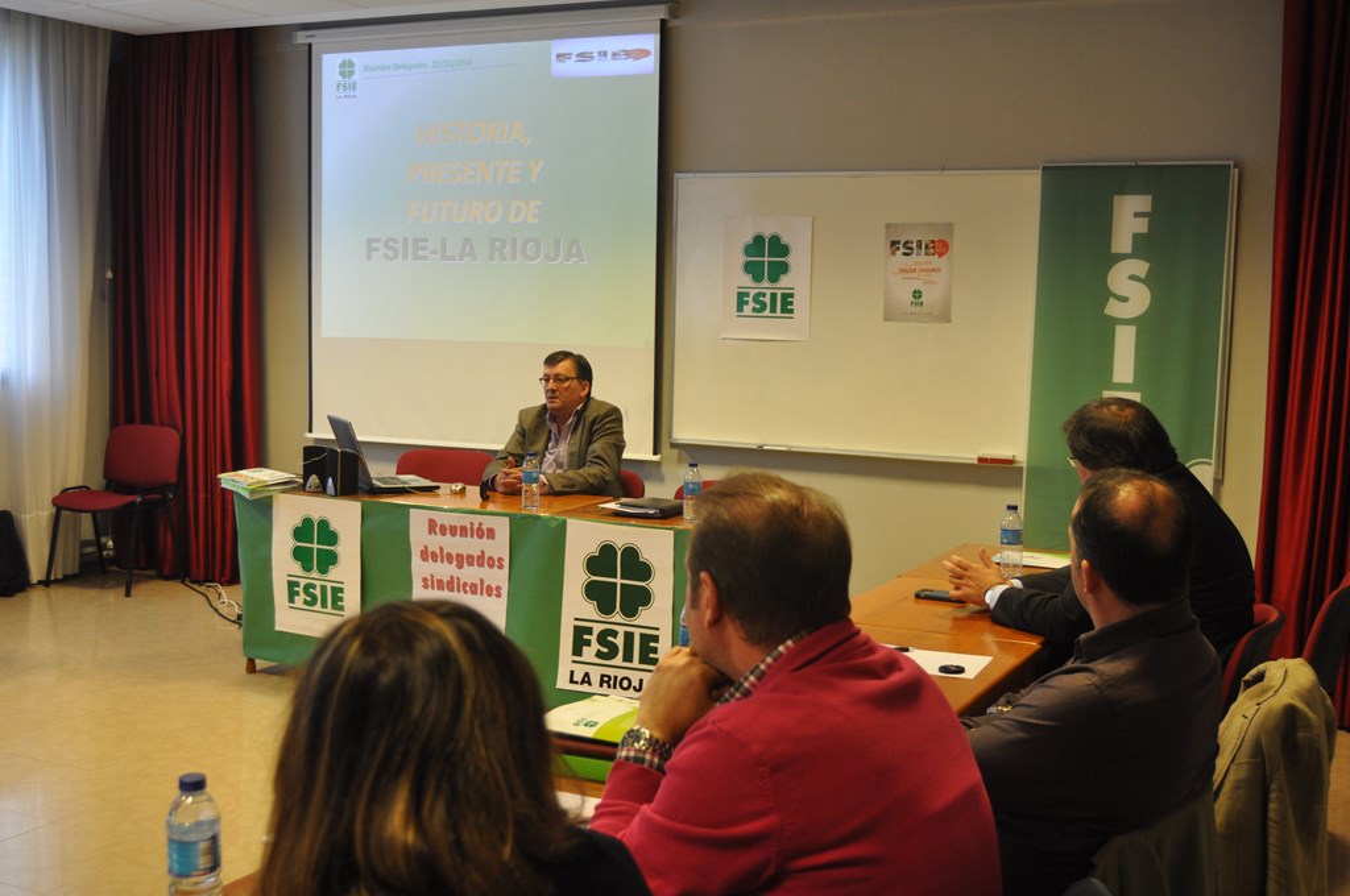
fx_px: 1573
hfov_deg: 46.5
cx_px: 675
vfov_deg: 31.8
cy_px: 448
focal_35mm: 42
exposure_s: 1/60
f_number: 4
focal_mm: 28
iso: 640
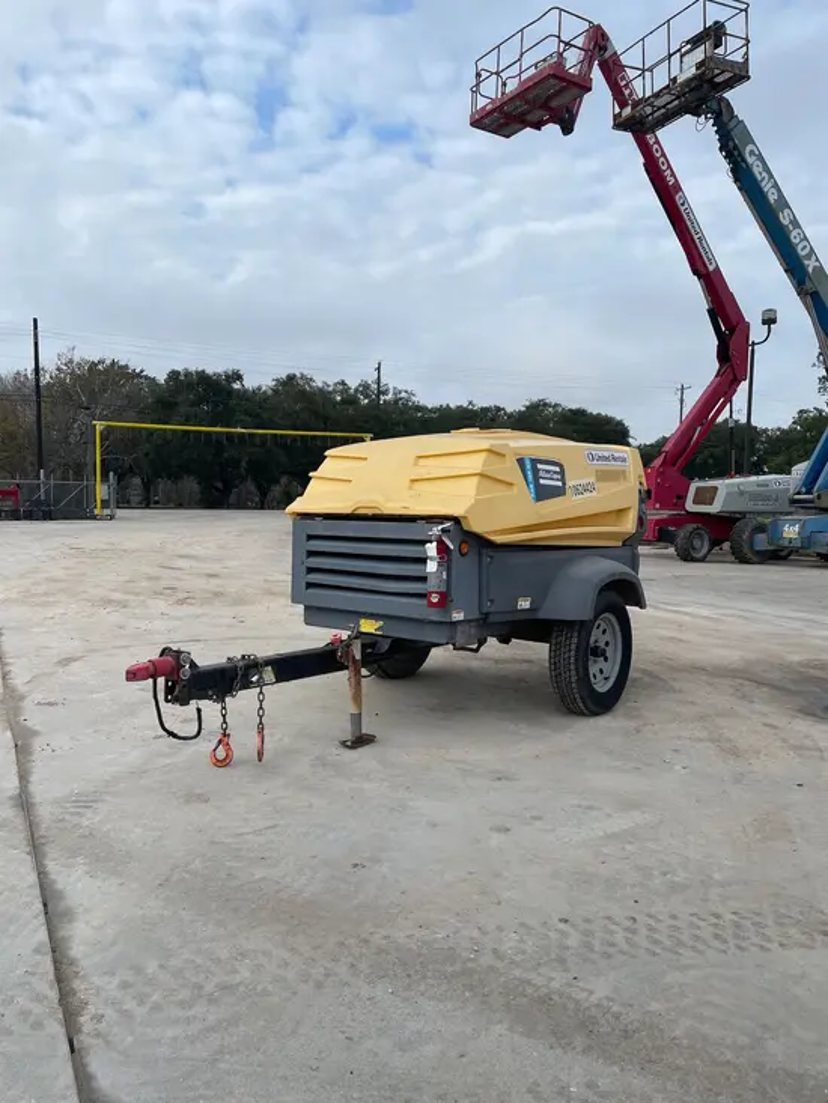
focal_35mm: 26
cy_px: 552
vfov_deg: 67.3
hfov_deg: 53.1
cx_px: 414
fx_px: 829
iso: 32
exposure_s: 1/3731
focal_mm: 4.2
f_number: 1.6
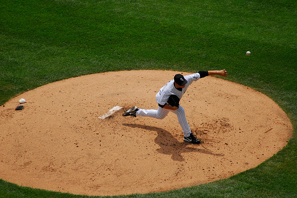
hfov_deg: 4.6
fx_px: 3716
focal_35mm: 450
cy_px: 99
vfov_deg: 3.1
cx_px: 148
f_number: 5.6
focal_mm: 300
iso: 400
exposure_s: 1/4000
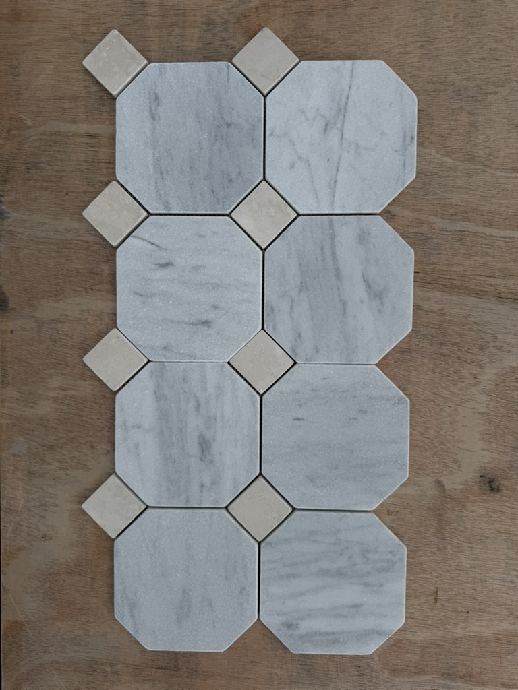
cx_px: 259
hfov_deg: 56.8
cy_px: 345
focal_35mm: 24
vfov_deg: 71.6
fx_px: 479
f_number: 1.78
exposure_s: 1/9091
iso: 80
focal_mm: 6.76
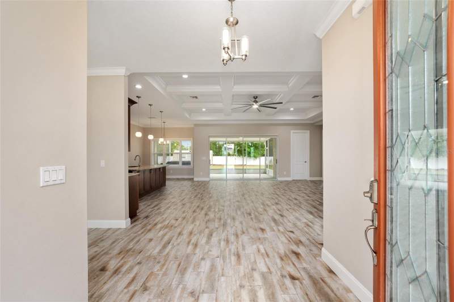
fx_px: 177
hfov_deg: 104.3
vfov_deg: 81.2
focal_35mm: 14
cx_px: 227
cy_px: 151
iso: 400
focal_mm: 14
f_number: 8
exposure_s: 1/13
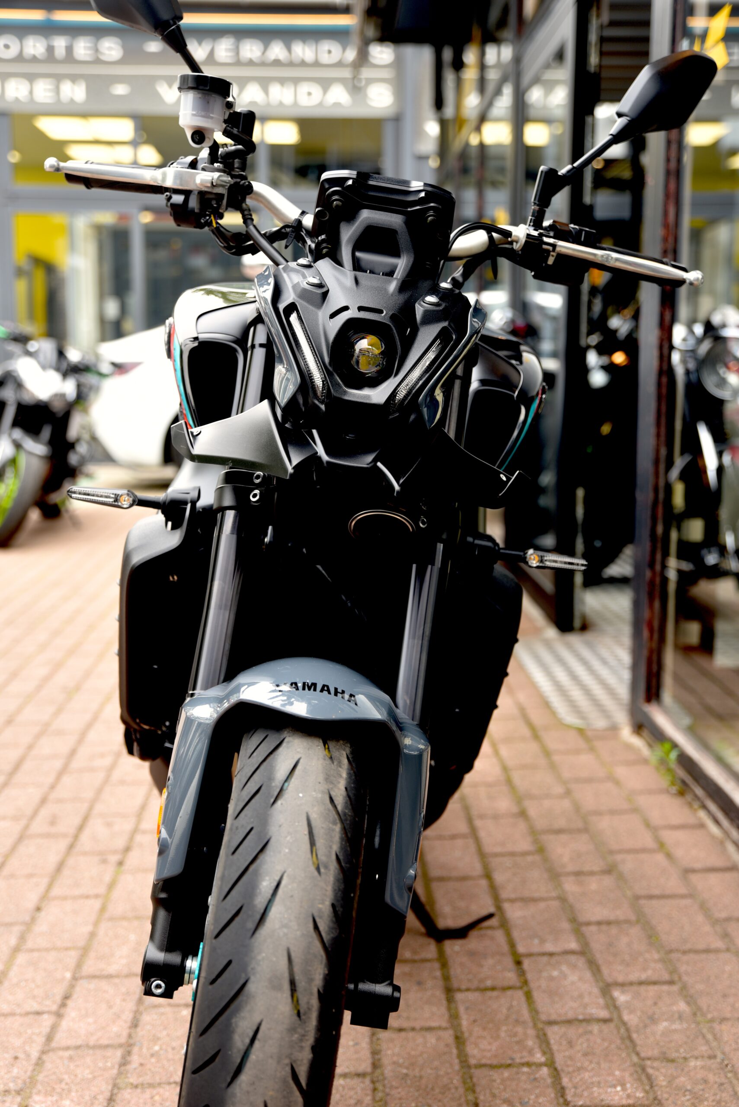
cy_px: 554
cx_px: 370
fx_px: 1476
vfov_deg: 41.1
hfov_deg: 28.1
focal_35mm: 48
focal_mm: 48
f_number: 3.2
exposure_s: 1/60
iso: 100
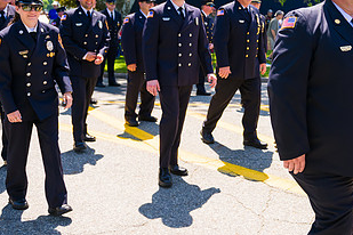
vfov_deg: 29.1
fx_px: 441
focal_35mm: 45
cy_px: 40
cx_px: 263
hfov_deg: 42.3
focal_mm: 24
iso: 200
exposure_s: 1/1250
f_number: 5
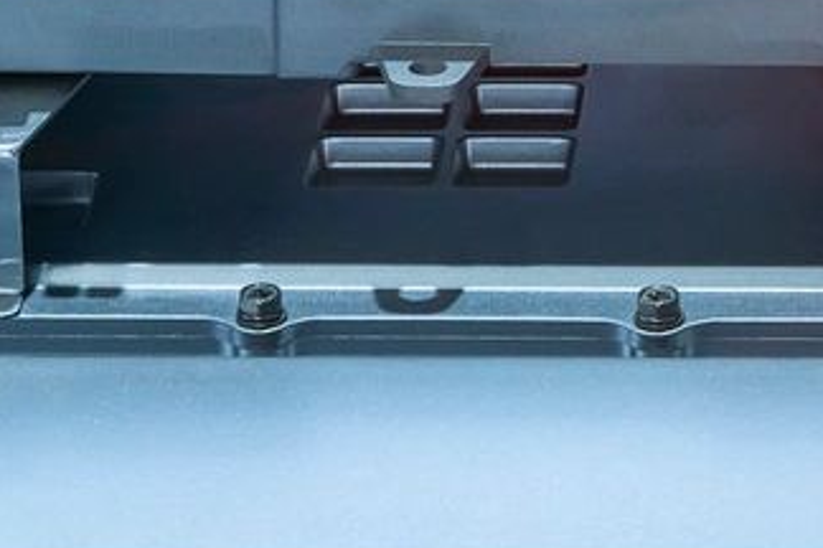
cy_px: -391
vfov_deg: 5.2
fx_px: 5989
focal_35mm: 262
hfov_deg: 7.8
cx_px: 1020
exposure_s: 1/160
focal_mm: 40
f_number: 5.6
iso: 250
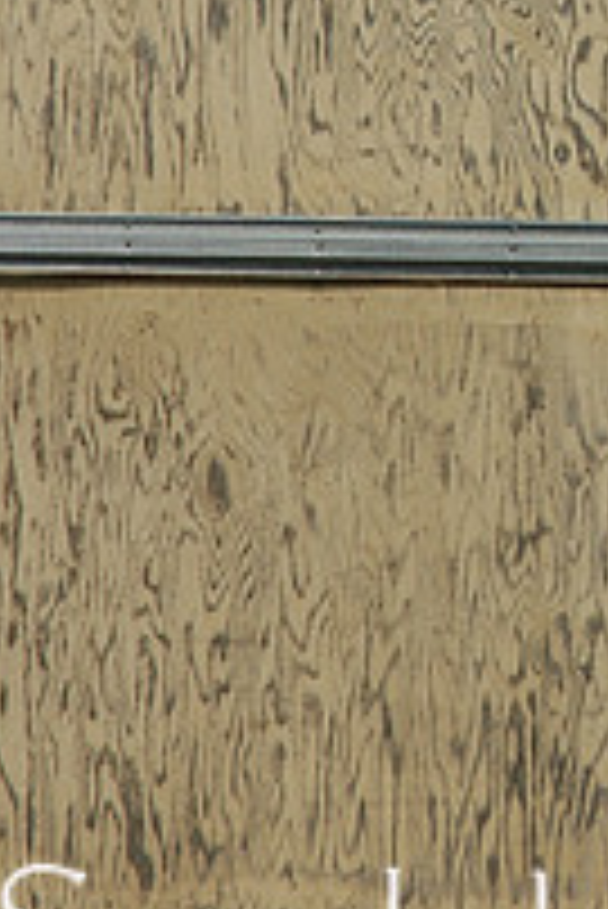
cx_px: 811
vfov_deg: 6.8
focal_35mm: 301
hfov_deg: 4.6
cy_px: -180
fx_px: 7612
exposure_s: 1/320
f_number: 11
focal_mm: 70
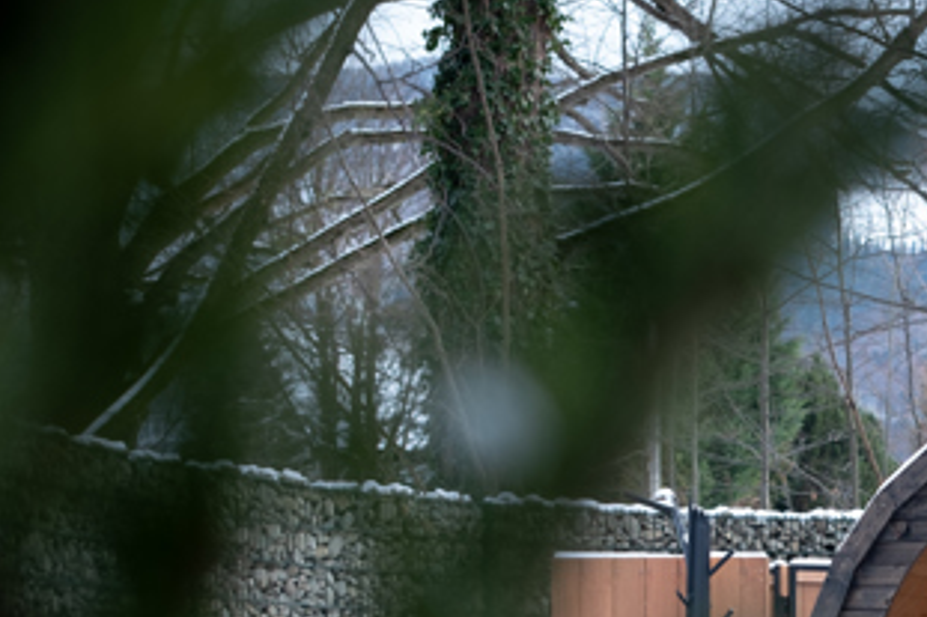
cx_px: 975
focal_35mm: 111
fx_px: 2857
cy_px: 647
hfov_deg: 17.9
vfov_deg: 12.2
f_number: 2
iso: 200
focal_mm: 33
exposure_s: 1/125
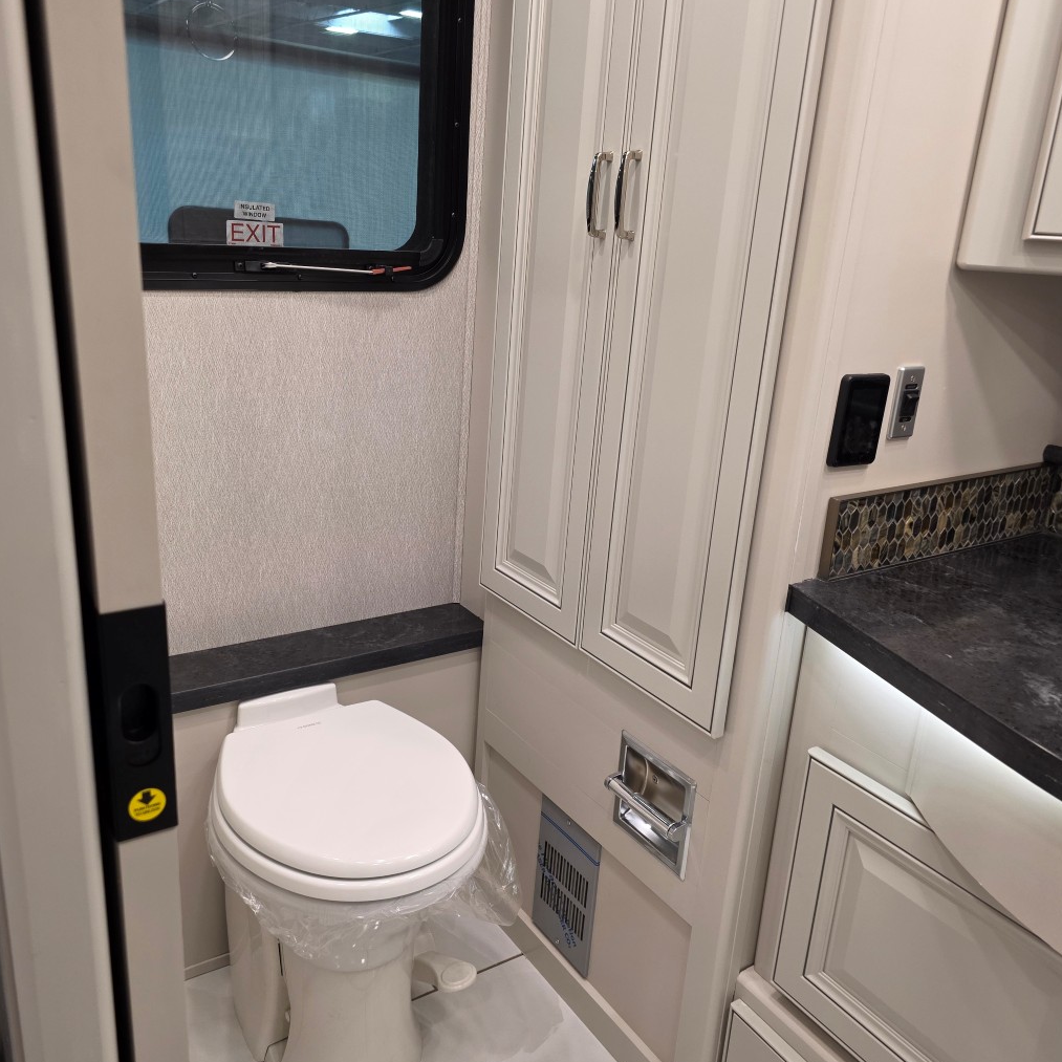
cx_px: 495
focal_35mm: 28
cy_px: 536
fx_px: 972
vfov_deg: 57.3
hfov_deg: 57.3
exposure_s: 1/120
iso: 250
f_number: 1.7
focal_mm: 6.3
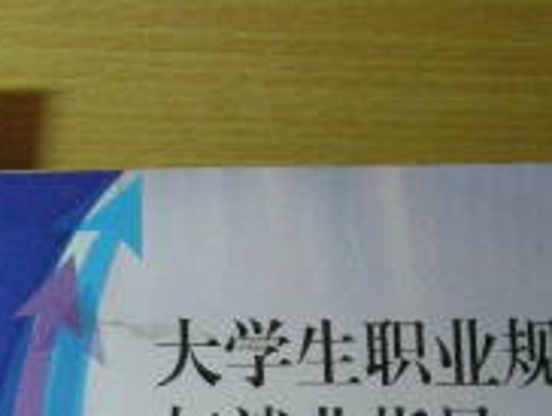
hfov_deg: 15.5
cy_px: 680
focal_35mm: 123
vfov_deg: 11.4
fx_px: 1964
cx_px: -70
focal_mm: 5.7
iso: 400
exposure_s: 1/20
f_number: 2.8
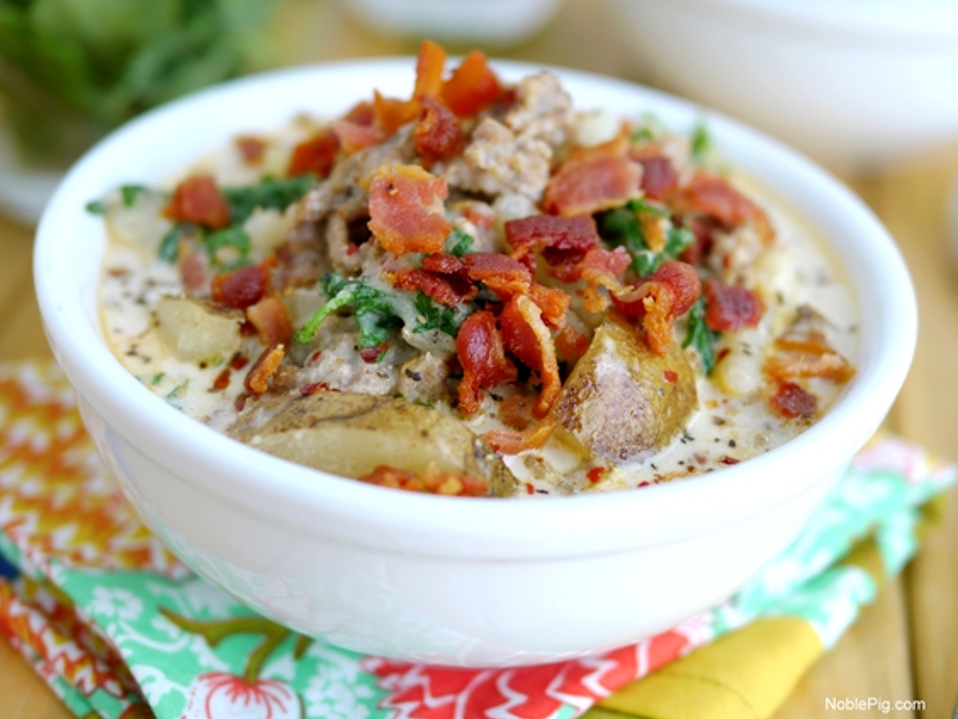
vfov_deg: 28.6
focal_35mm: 51
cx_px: 487
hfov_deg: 37.5
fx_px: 1411
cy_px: 361
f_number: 2
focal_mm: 25
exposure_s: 1/250
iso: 100
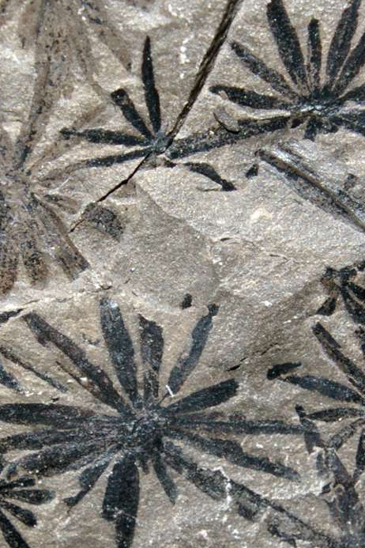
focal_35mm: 100
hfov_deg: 13.7
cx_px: 137
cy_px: 327
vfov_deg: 20.4
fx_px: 1521
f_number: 13
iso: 200
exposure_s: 1/60
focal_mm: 38
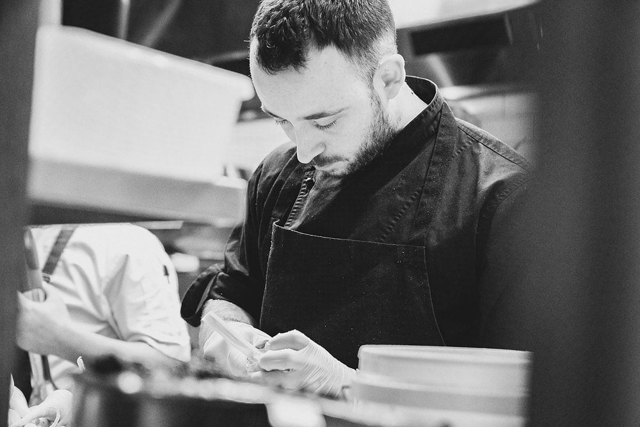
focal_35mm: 65
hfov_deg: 31.0
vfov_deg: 20.9
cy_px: 214
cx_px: 320
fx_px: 1156
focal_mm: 65
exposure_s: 1/160
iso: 32000
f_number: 4
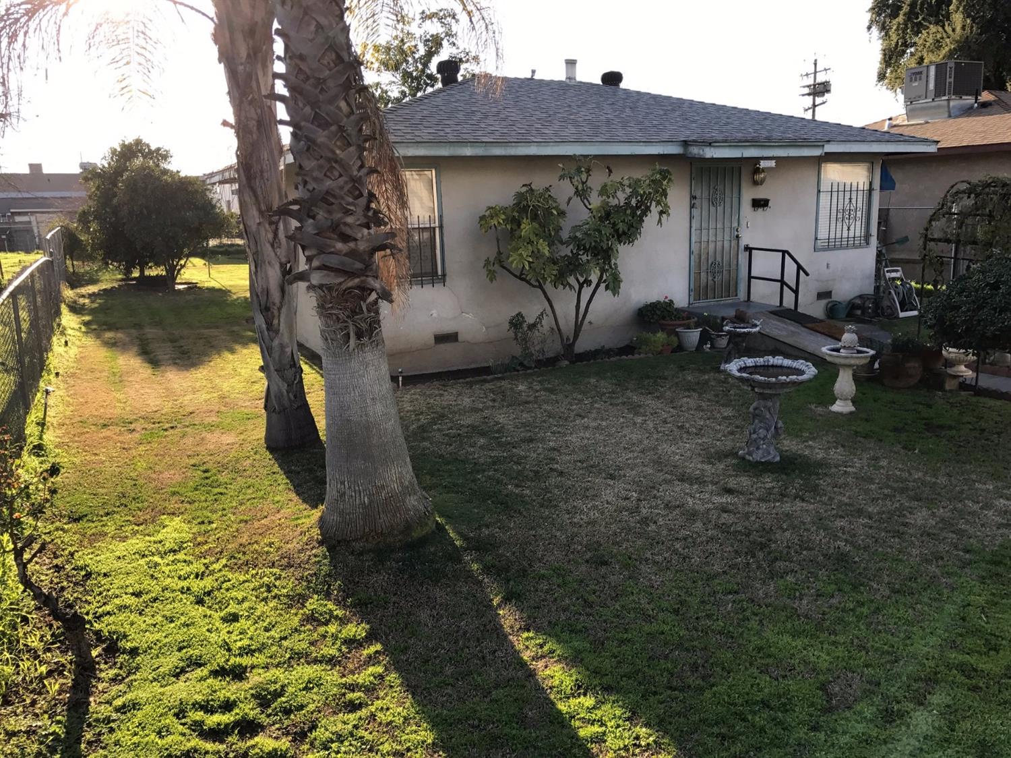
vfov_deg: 49.7
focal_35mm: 28
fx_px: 818
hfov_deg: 63.5
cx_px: 506
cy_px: 379
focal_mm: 3.99
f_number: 1.8
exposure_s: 1/560
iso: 20
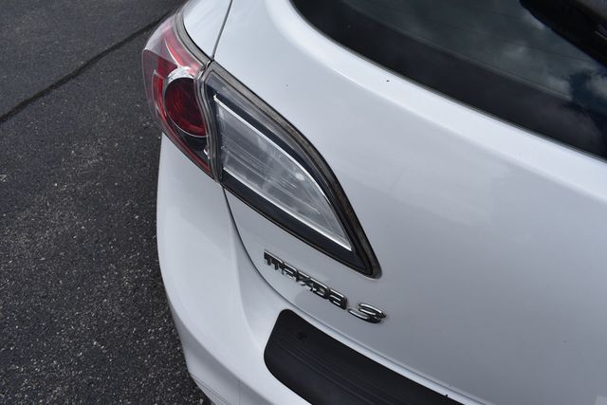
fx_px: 455
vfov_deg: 48.0
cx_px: 304
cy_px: 202
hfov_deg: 67.4
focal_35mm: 27
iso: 100
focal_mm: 18
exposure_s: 1/320
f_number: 9
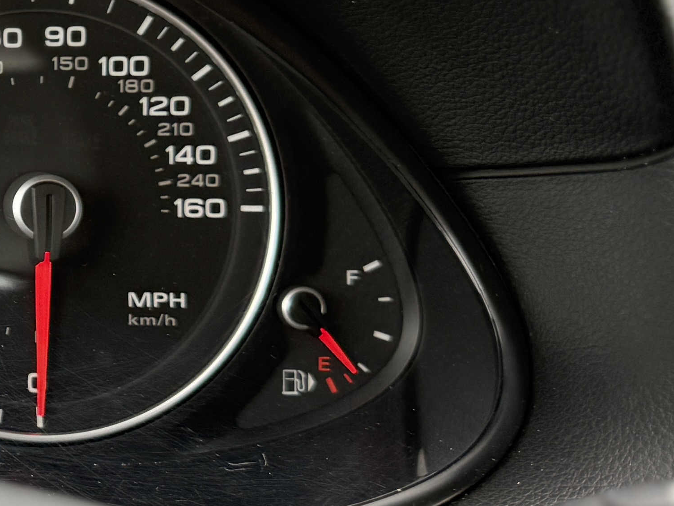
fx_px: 1772
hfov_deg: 18.5
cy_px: 89
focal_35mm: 91
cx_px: -396
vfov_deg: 16.1
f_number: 1.78
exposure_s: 1/230
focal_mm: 6.76
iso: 160
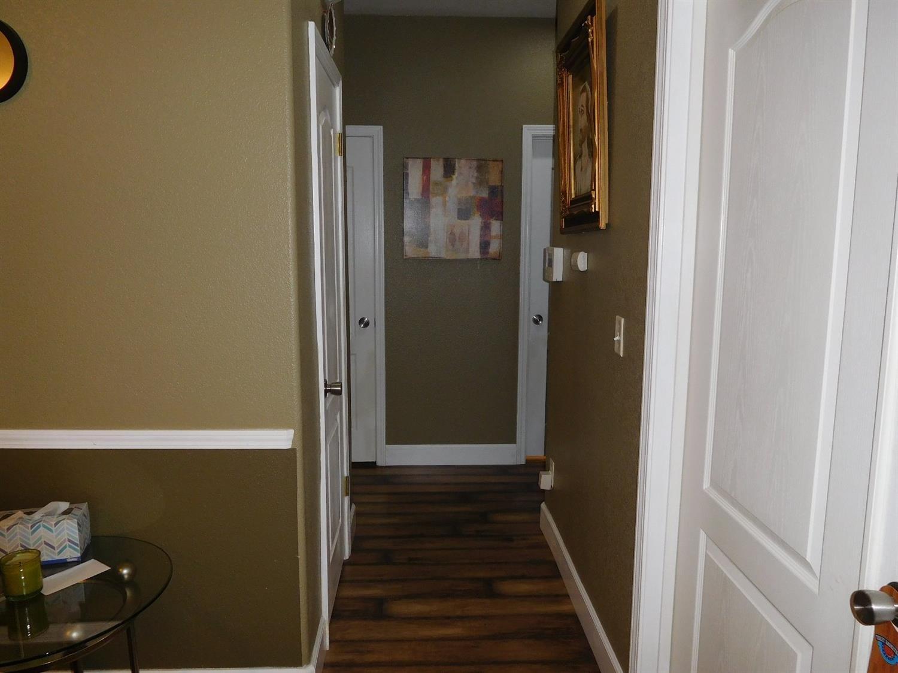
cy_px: 336
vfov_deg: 54.9
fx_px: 648
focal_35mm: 25
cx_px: 449
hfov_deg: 69.4
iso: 200
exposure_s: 1/30
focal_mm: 4.5
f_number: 3.4
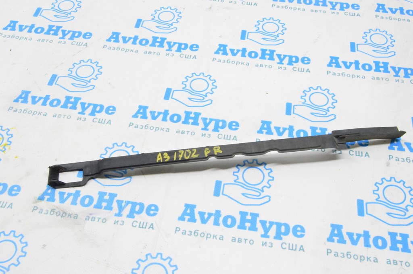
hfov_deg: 49.6
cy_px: 137
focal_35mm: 39
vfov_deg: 34.2
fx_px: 447
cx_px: 206
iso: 6400
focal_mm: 26
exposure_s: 1/15
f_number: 20
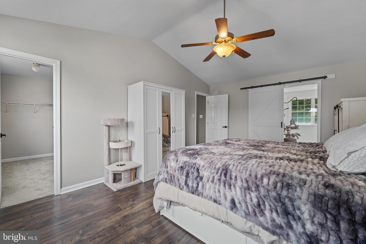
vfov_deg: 81.2
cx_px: 183
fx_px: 142
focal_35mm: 14
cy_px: 122
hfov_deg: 104.3
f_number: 8
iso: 100
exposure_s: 1/1.67
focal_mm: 14
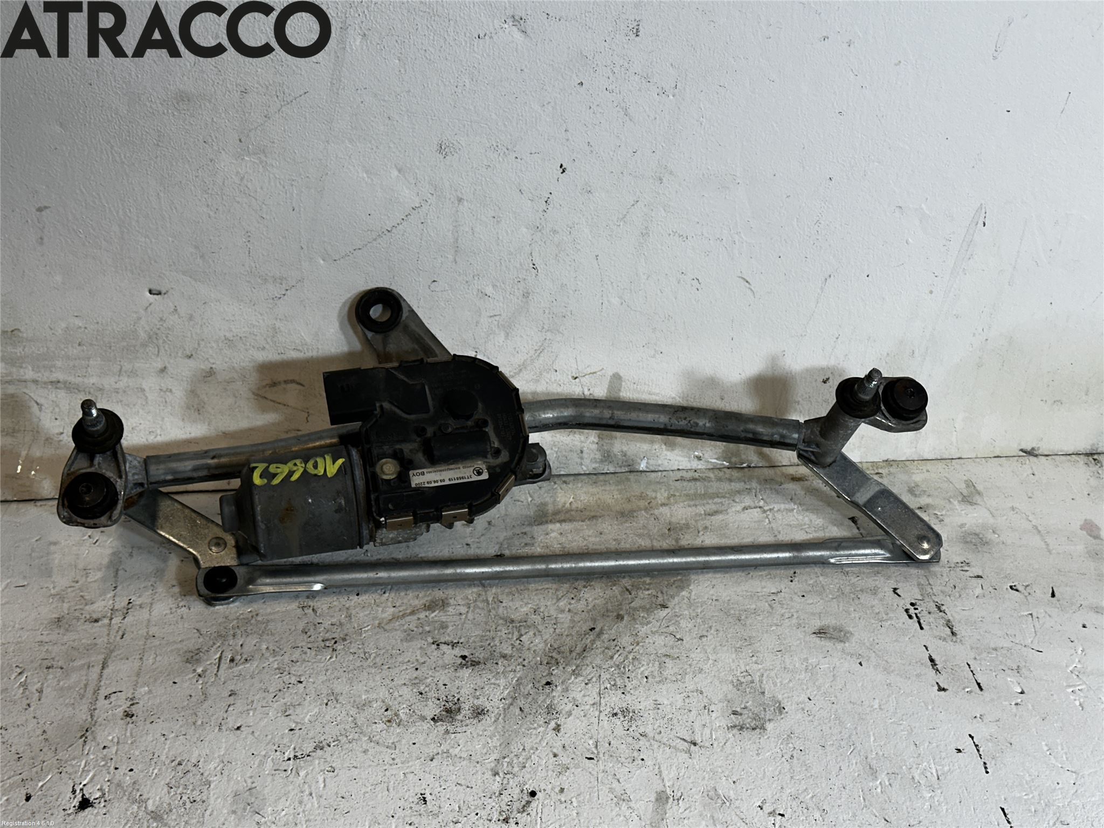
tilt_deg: -31.7
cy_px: 414
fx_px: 1531
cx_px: 552
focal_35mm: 48
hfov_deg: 39.7
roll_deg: -2.3
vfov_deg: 30.3
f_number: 1.78
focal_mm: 6.86
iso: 50
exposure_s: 1/100
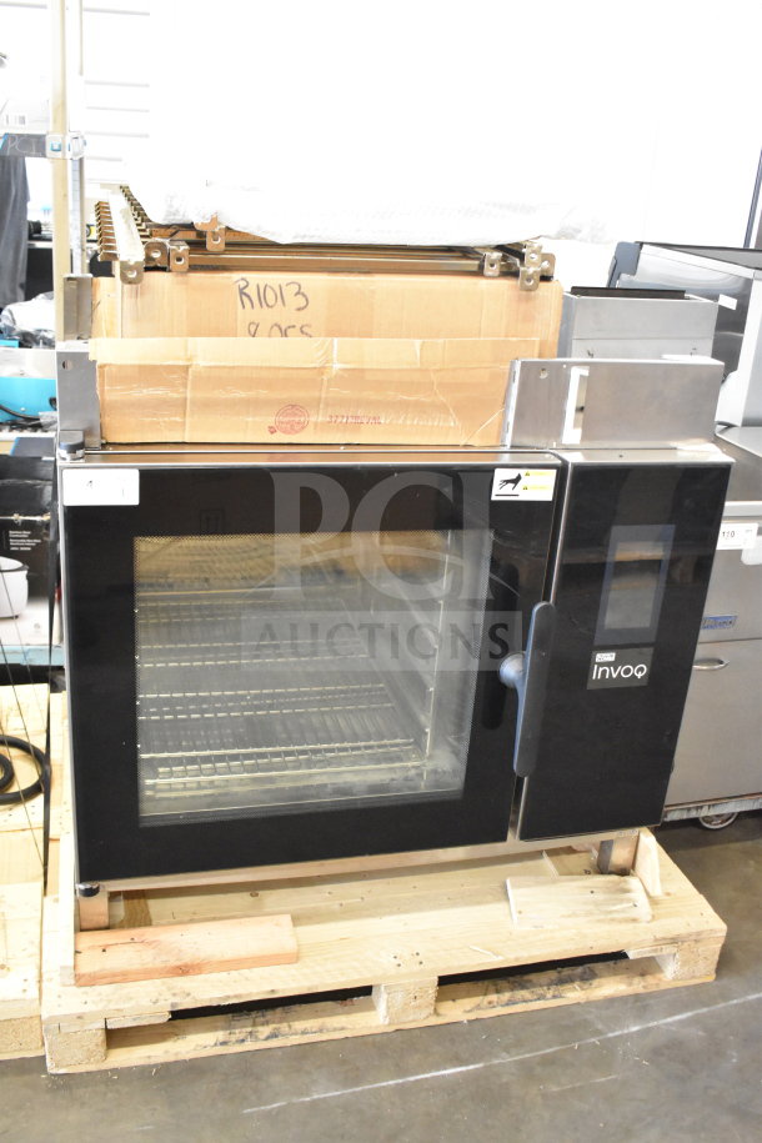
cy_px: 572
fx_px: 1048
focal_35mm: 33
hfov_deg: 40.0
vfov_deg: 57.2
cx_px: 381
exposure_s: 1/100
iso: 6400
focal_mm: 22
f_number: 5
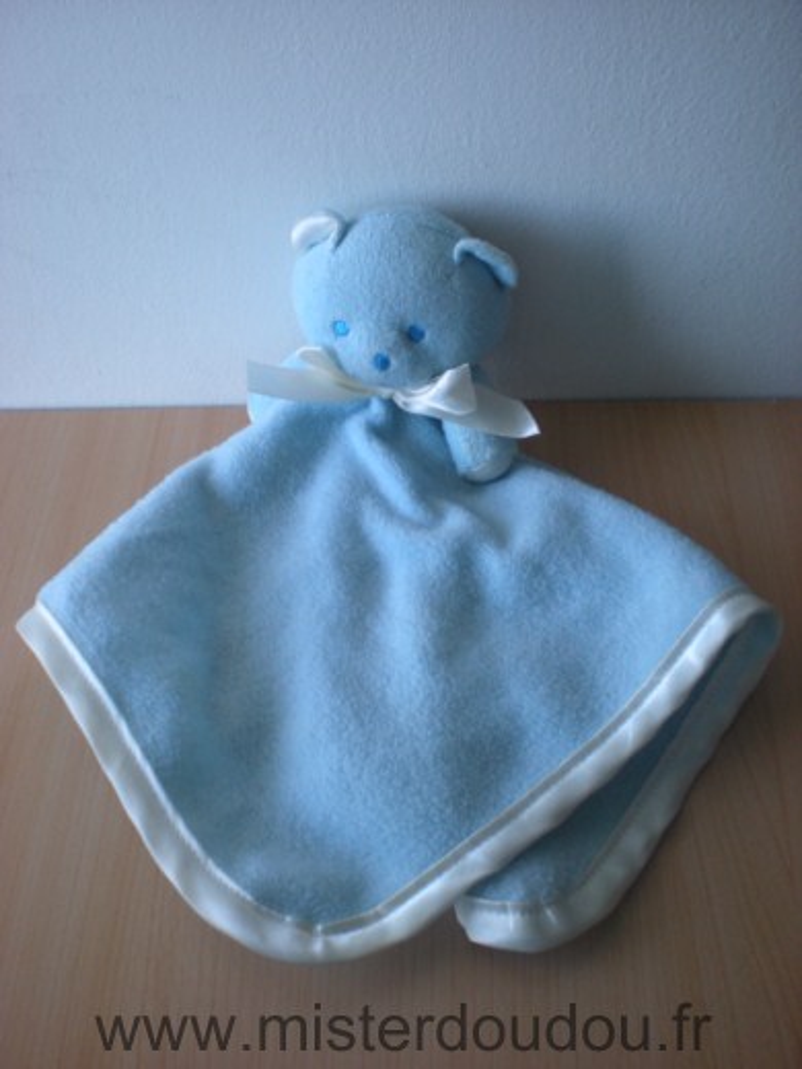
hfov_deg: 37.7
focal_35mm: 38
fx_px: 1174
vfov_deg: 49.0
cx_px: 401
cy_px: 534
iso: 130
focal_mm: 6.3
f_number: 3.1
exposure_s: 1/59.8
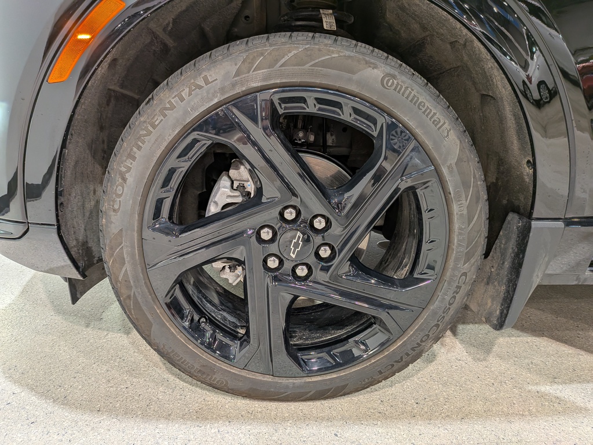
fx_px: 411
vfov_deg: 56.8
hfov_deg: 71.6
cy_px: 222
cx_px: 296
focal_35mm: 24
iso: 27
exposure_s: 1/123
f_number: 1.7
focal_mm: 4.53
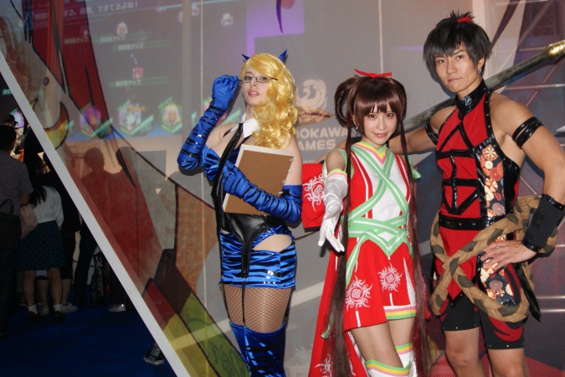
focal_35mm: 41
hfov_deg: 45.7
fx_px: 643
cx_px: 427
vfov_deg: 32.6
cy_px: 180
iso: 400
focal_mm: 18
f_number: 5.6
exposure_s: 1/60
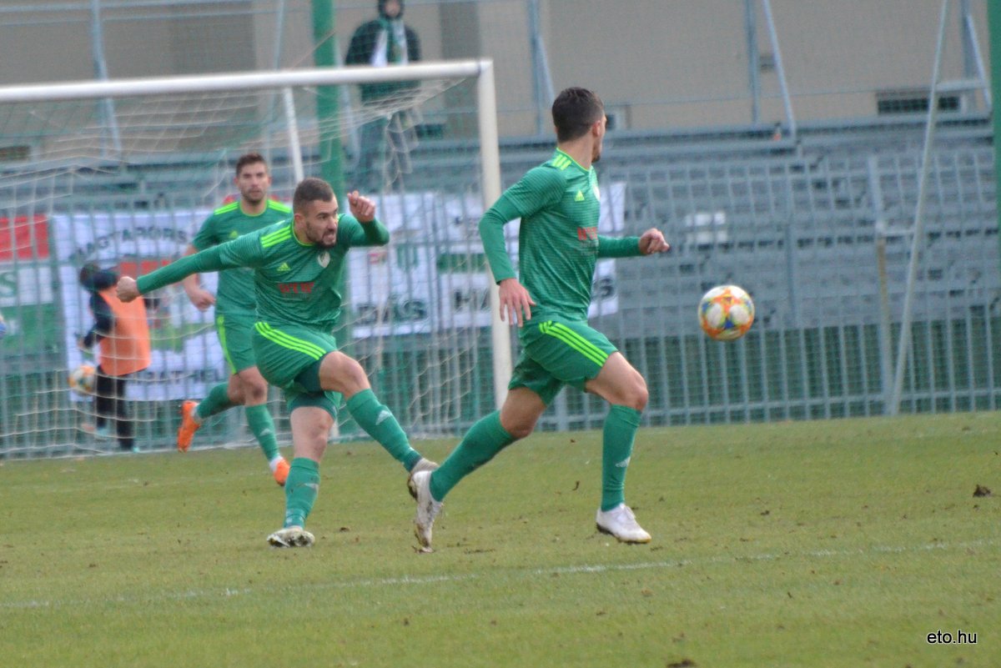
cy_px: 334
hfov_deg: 4.6
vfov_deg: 3.1
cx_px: 500
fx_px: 12516
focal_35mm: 450
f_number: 5.6
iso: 3200
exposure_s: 1/1250
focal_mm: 300
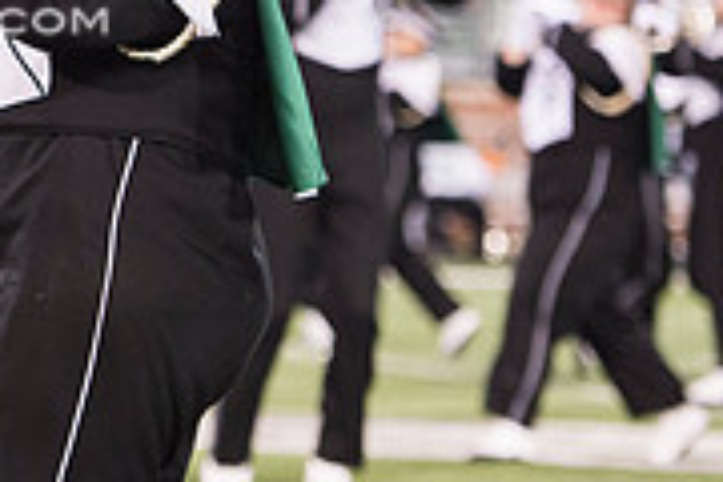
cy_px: -125
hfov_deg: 5.7
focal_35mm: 361
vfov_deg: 3.8
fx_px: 7250
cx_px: -169
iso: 2500
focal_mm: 112
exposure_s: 1/400
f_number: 2.8
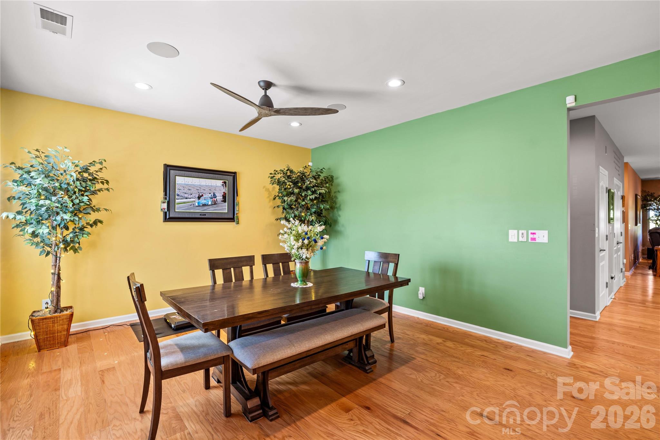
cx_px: 330
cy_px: 220
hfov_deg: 96.7
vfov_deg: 73.7
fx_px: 293
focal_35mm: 16
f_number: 8
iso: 100
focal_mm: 16
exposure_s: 1/2
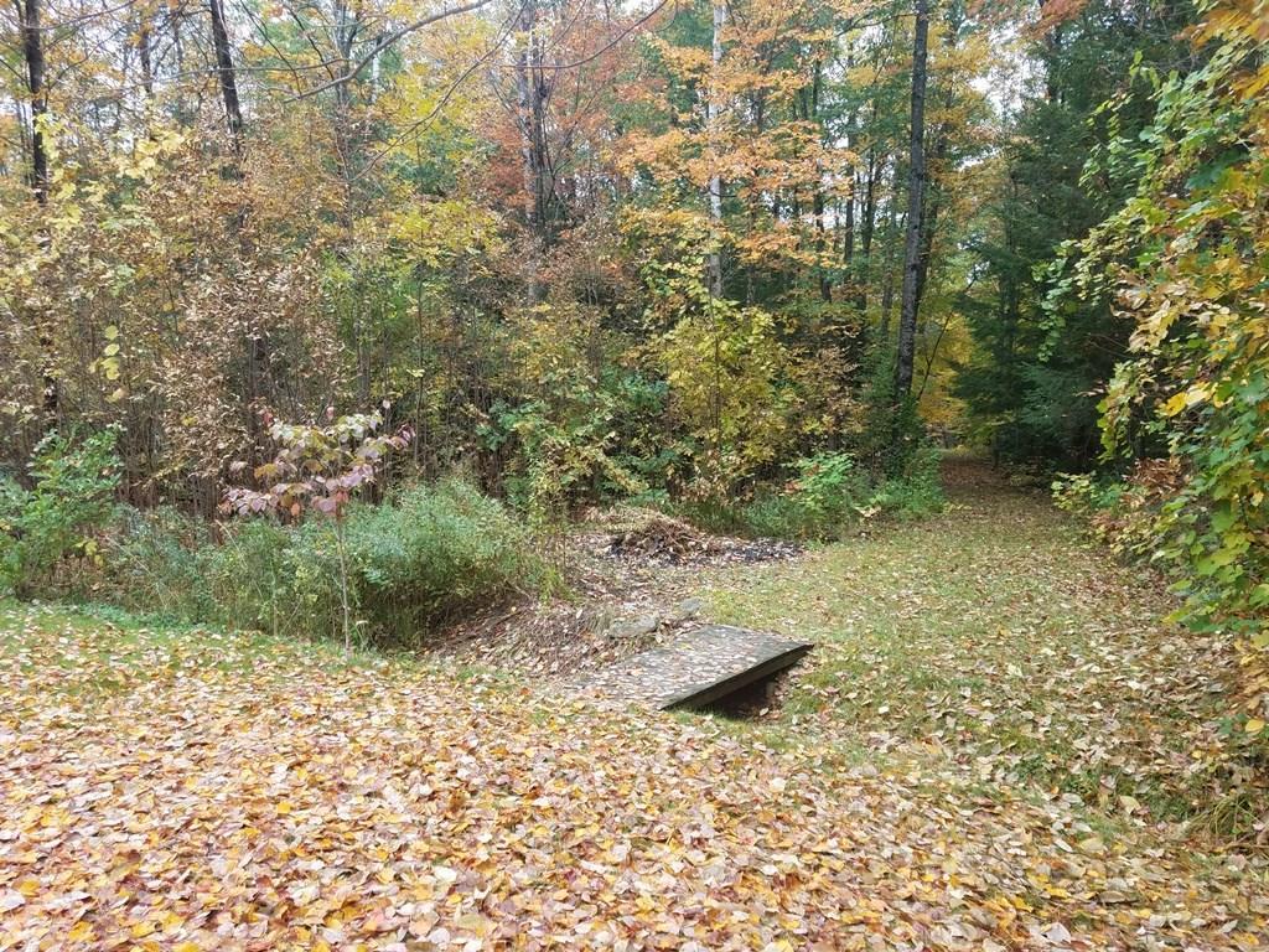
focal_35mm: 26
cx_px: 634
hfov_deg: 67.3
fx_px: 953
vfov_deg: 53.1
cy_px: 476
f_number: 1.7
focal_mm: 4.2
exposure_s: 1/120
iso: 40
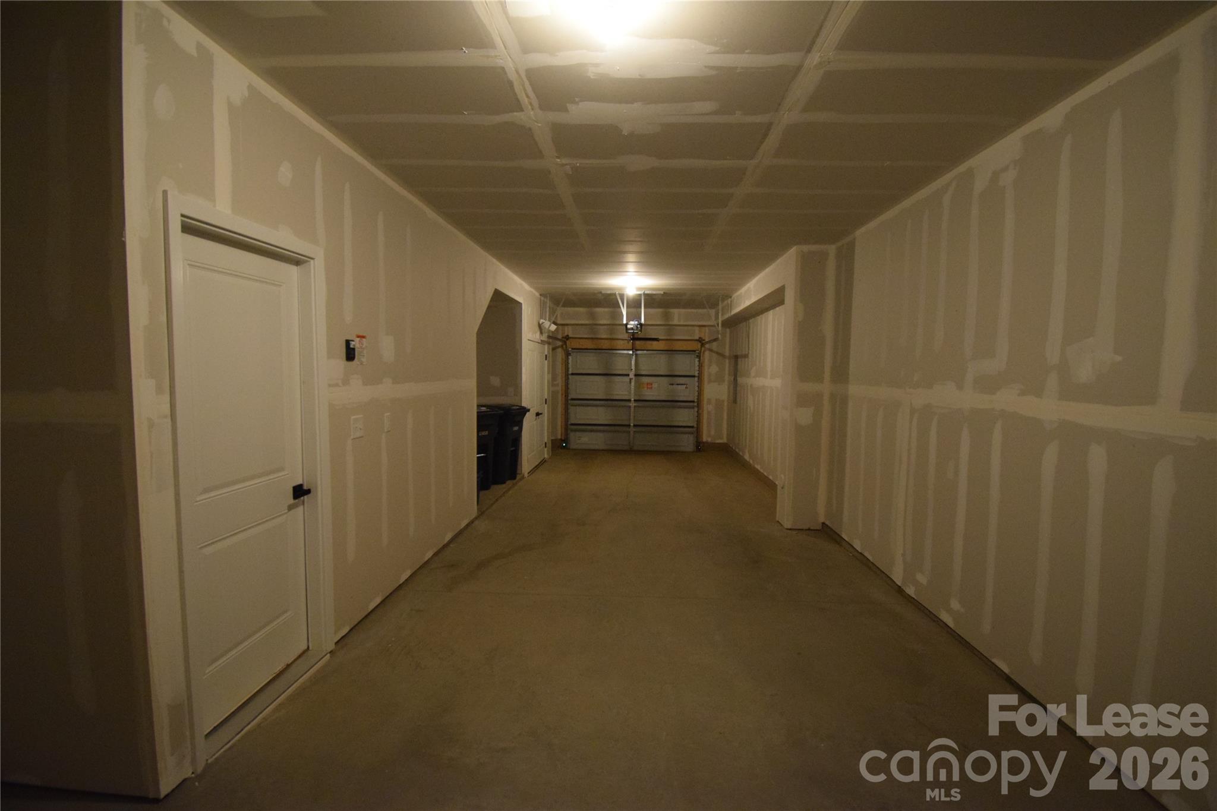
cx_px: 608
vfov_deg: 77.3
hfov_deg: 100.4
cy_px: 406
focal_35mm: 15
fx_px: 507
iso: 3200
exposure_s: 1/60
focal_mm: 10
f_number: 4.5
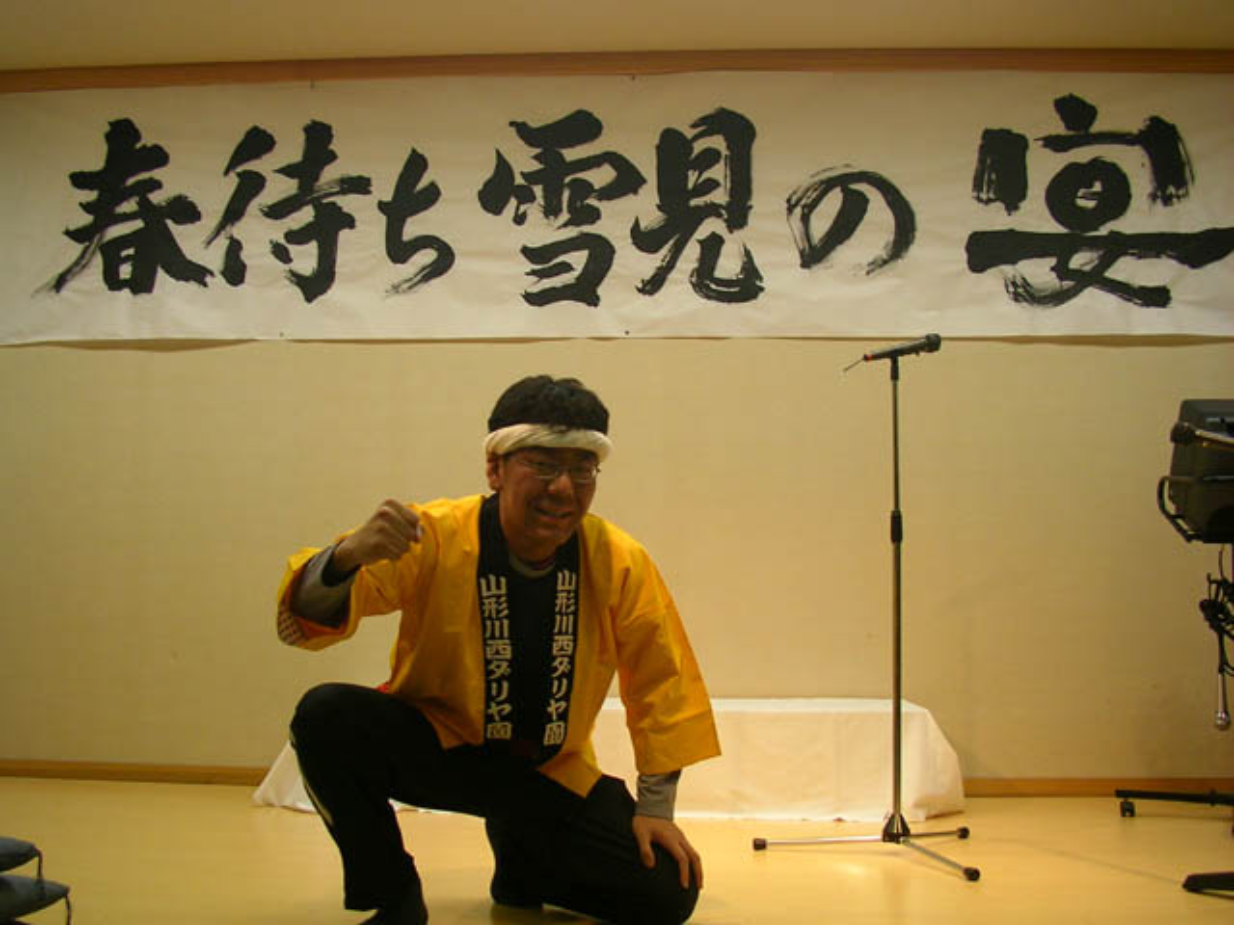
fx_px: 1355
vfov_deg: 37.7
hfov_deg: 49.0
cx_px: 617
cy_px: 462
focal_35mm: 38
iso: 70
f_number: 2.9
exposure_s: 1/49.1
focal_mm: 6
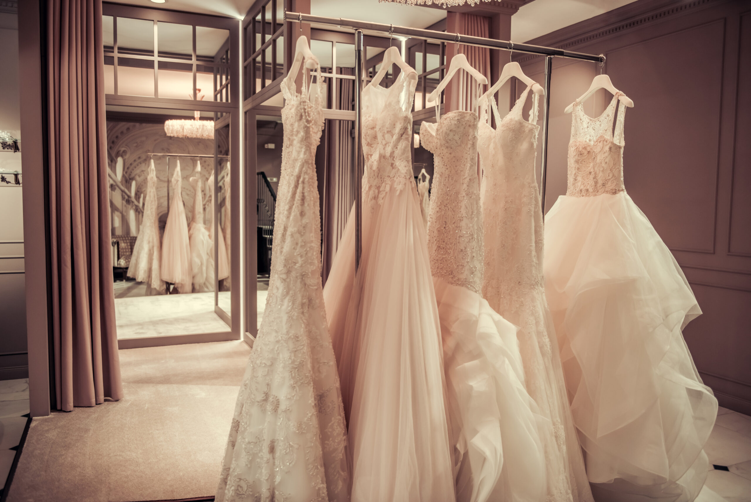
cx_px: 376
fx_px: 647
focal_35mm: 31
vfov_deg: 42.4
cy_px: 251
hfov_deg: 60.3
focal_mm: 31
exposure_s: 1/200
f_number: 2.8
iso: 800
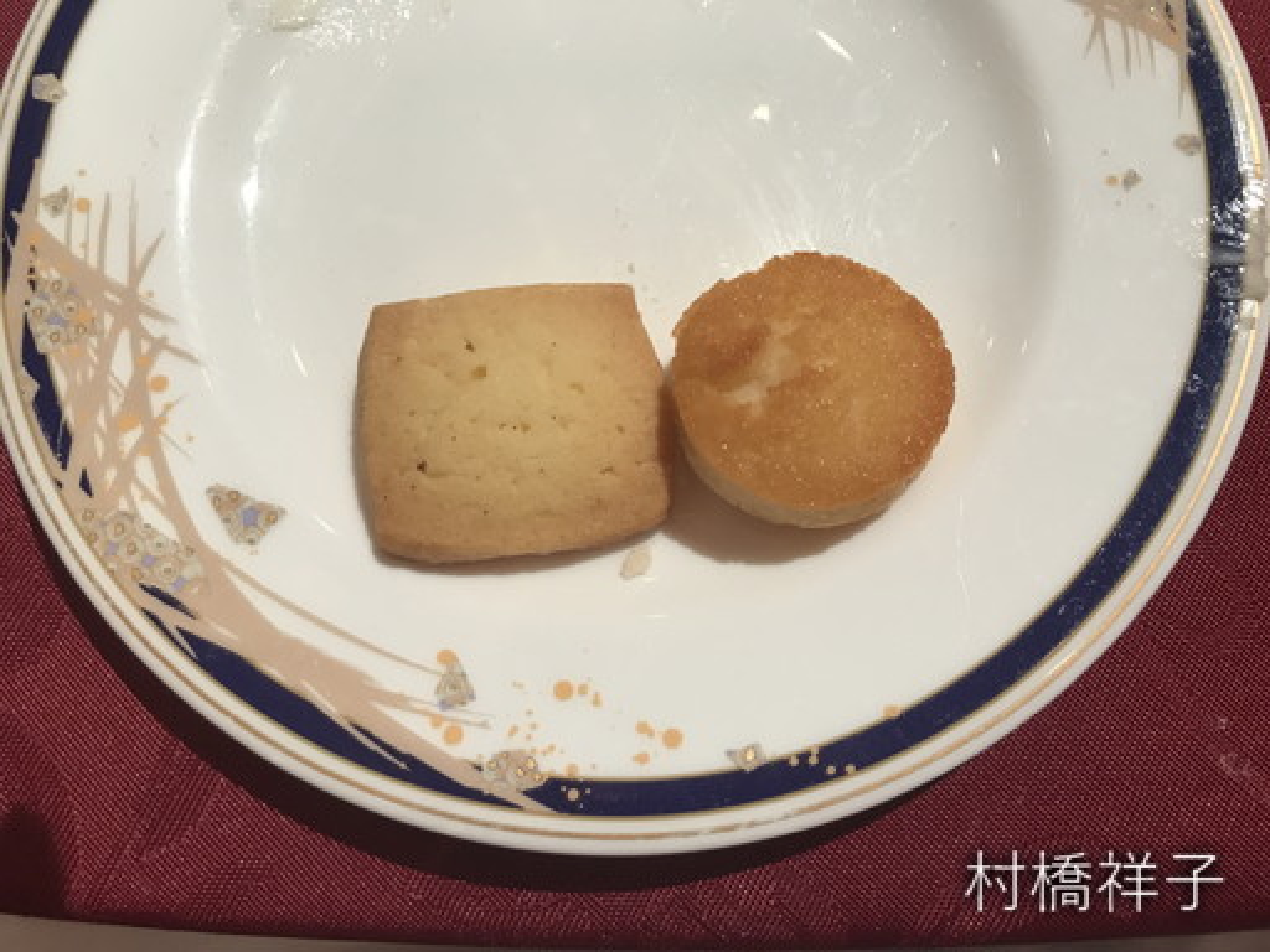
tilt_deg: -78.7
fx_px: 1027
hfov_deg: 63.4
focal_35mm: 28
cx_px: 635
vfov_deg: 49.7
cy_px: 476
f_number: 1.8
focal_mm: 3.99
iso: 40
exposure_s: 1/24
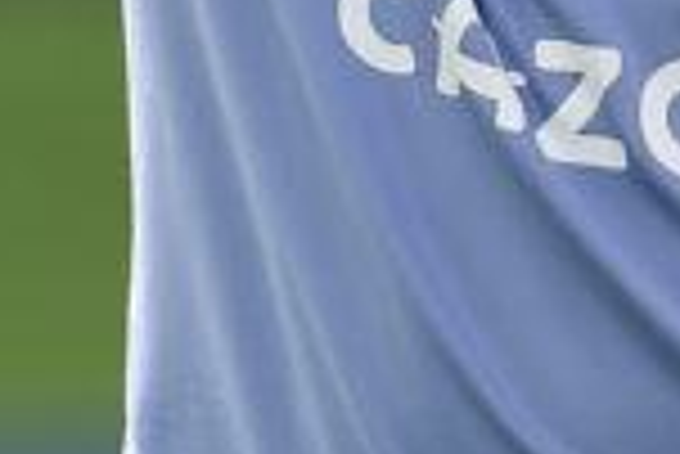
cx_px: 477
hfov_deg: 1.0
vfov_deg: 0.7
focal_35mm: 2036
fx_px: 38494
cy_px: -530
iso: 200
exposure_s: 1/800
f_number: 2.8
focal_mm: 400
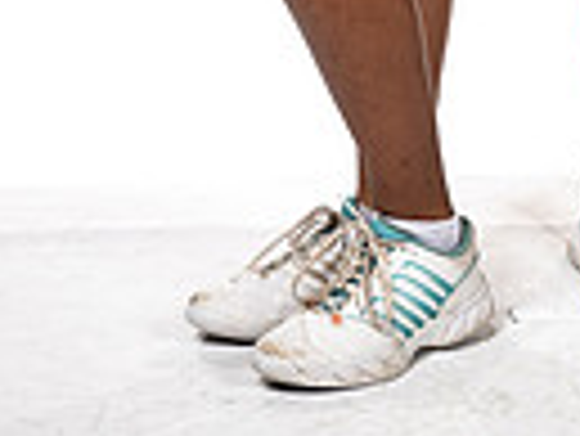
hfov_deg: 9.4
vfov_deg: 6.9
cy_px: -508
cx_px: 629
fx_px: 3488
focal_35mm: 208
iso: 400
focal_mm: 62
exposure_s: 1/320
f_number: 7.1
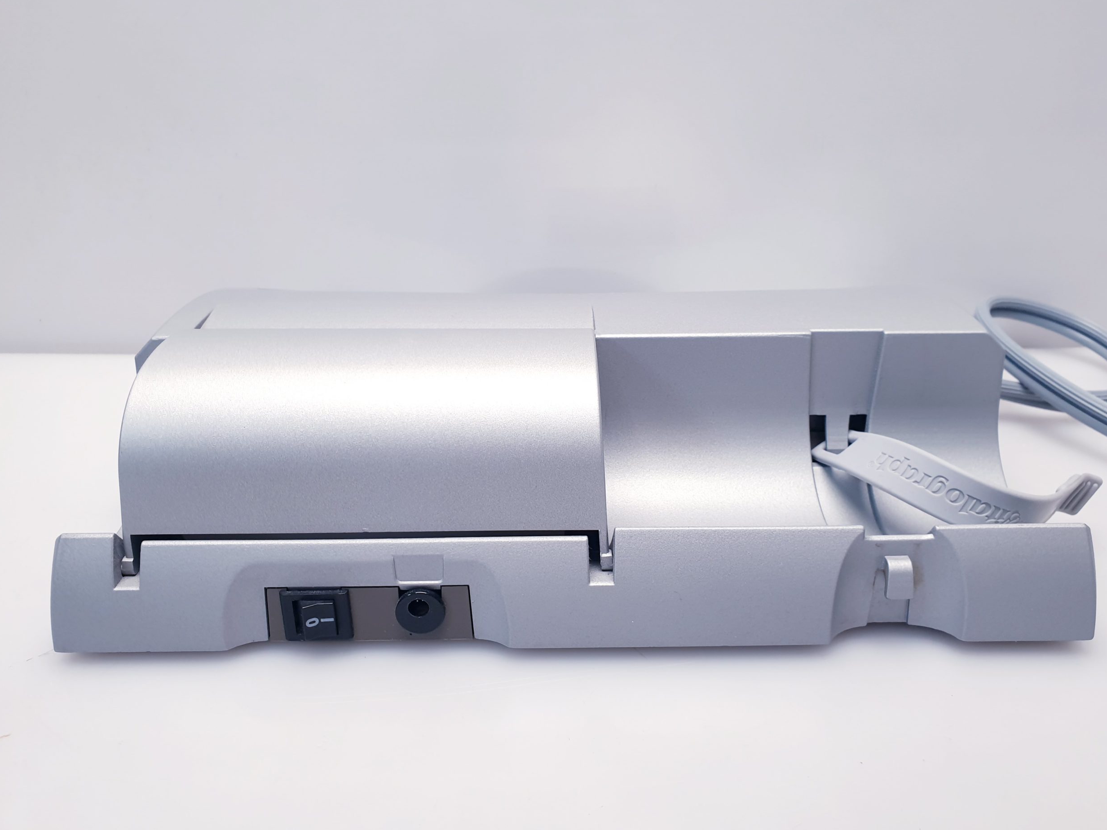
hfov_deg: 65.3
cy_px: 400
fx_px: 863
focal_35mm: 27
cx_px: 573
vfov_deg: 51.3
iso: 64
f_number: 2.4
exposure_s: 1/50
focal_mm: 4.3
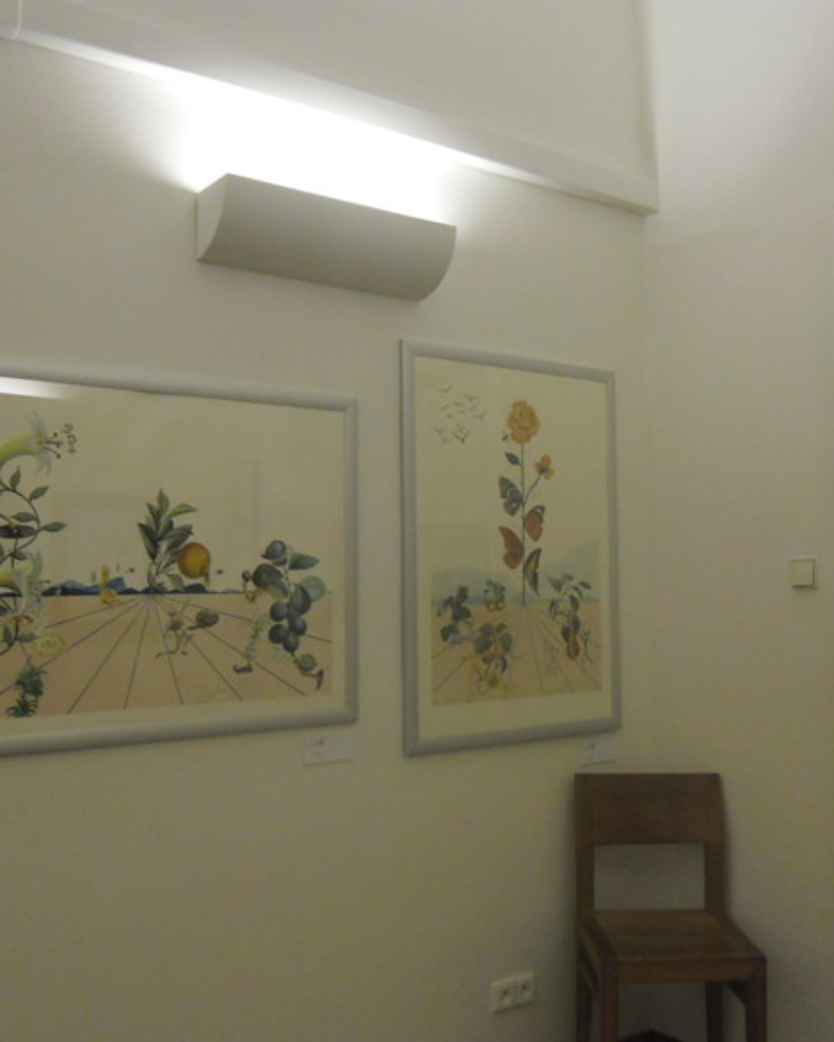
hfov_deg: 41.2
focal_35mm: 36
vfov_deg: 50.3
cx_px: 436
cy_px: 532
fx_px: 1110
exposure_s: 1/60
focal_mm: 4.9
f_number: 3.2
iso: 400
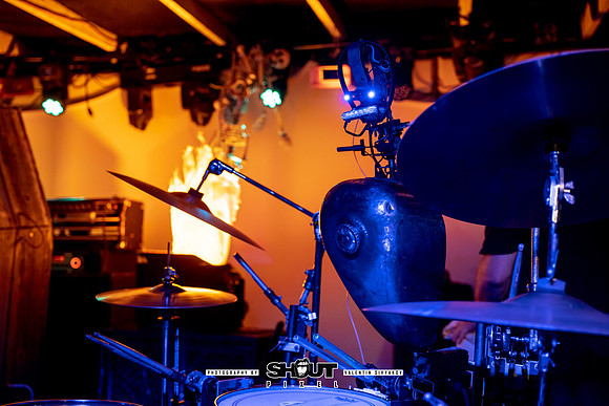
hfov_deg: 42.0
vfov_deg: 28.7
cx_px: 304
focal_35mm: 47
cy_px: 203
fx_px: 794
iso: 1000
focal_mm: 46.9
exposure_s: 1/200
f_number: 2.8
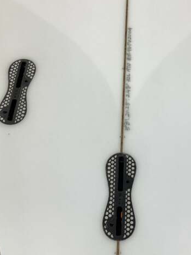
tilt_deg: -56.8
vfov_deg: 36.1
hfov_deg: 27.3
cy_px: 143
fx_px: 390
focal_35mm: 53
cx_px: 133
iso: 50
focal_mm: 3.3
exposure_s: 1/100
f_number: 2.4
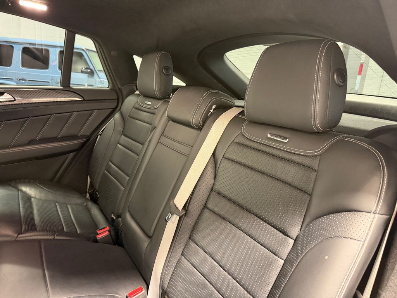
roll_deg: -5.0
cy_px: 149
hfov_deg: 71.6
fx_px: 275
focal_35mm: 24
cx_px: 198
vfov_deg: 56.8
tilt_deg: -14.0
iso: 800
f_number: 1.78
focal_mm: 6.76
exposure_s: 1/40
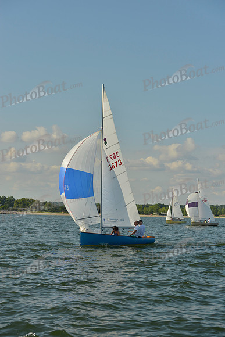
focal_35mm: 70
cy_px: 168
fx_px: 656
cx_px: 112
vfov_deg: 28.8
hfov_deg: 19.5
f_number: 7.1
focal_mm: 70
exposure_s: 1/1600
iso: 200
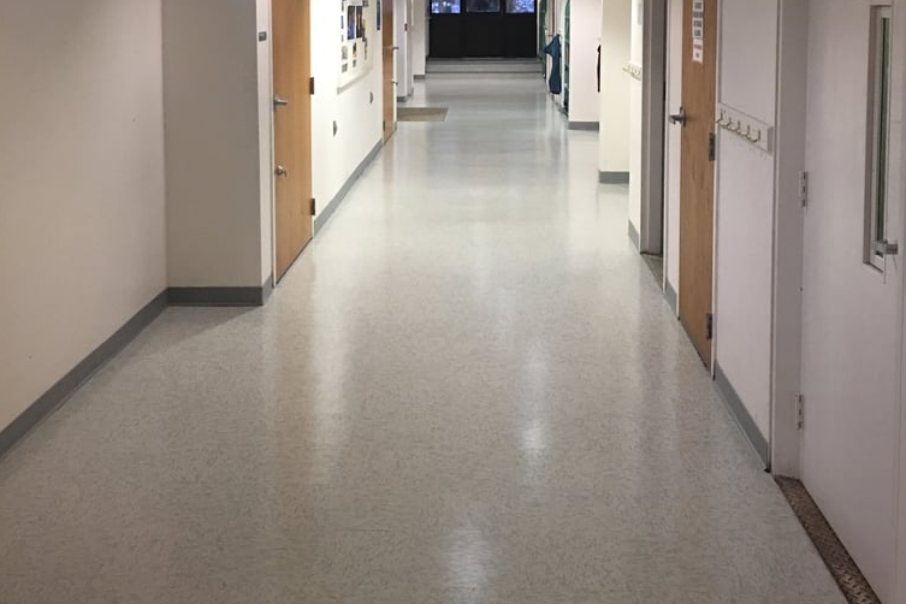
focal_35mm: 41
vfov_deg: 31.6
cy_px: 102
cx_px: 458
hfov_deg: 47.4
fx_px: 1032
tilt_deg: -3.9
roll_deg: -0.4
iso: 100
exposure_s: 1/15
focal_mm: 4.15
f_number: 2.2
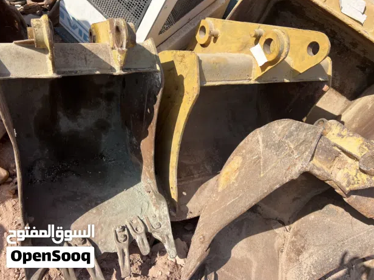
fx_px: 292
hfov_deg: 65.3
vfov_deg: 51.4
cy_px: 137
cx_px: 186
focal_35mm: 27
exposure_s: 1/3077
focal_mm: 5.7
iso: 50
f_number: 1.5
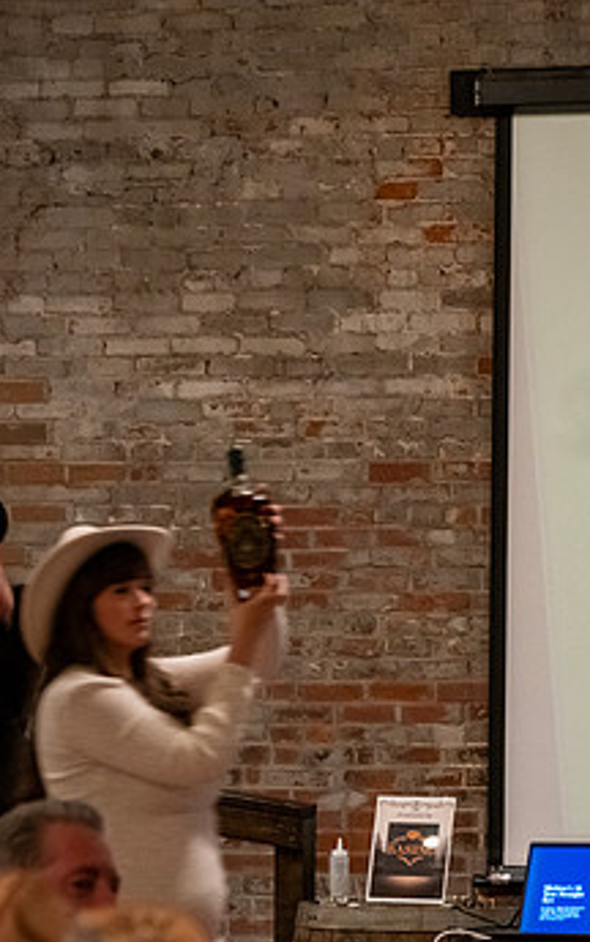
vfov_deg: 9.8
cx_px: 355
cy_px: 526
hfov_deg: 6.1
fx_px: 5499
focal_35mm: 214
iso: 6400
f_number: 6.3
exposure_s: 1/40
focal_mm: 125
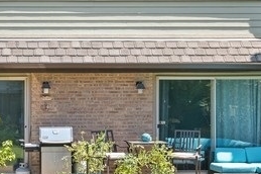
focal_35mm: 87
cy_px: 102
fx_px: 630
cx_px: -32
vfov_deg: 15.7
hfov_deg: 22.0
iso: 200
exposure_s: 1/90
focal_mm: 25
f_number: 9.5
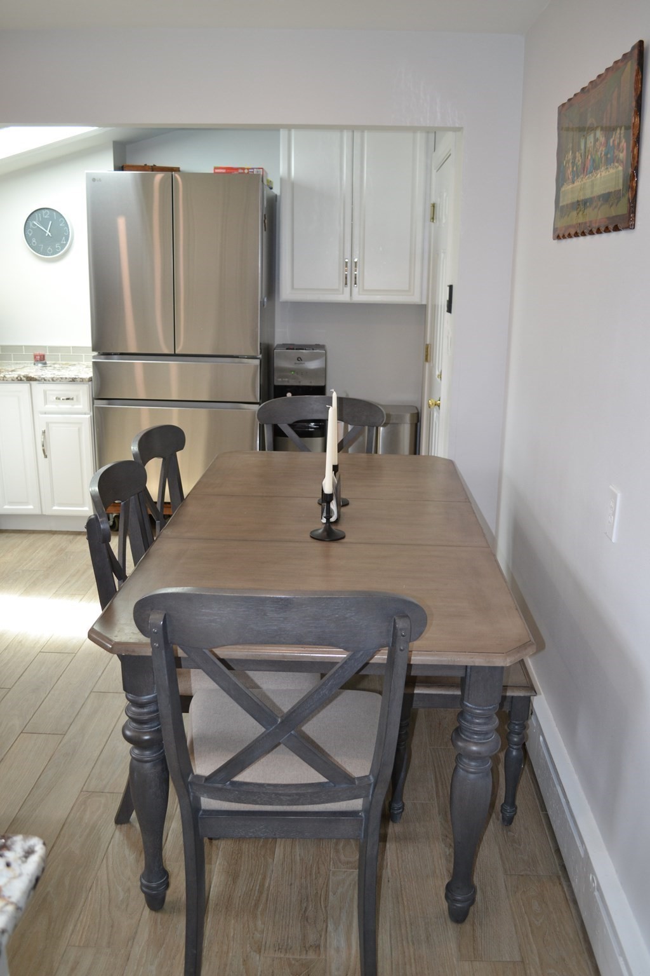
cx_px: 325
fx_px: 812
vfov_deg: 61.9
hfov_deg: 43.6
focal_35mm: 30
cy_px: 488
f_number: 4
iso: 400
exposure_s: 1/100
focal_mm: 20
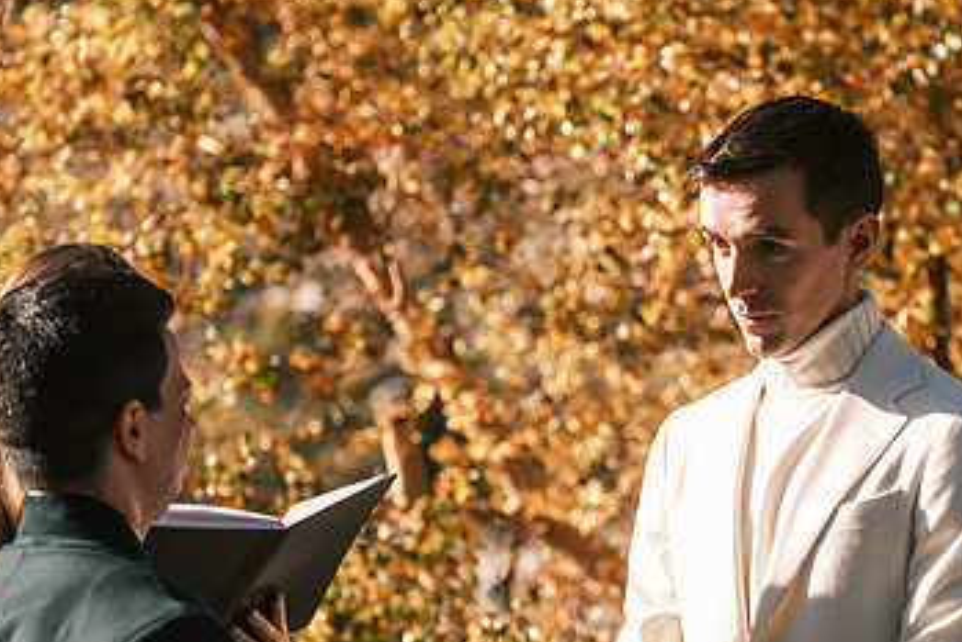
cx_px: 780
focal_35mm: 201
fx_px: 5373
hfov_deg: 10.2
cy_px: 426
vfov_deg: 6.8
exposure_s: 1/1700
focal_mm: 80.4
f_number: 2.8
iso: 200
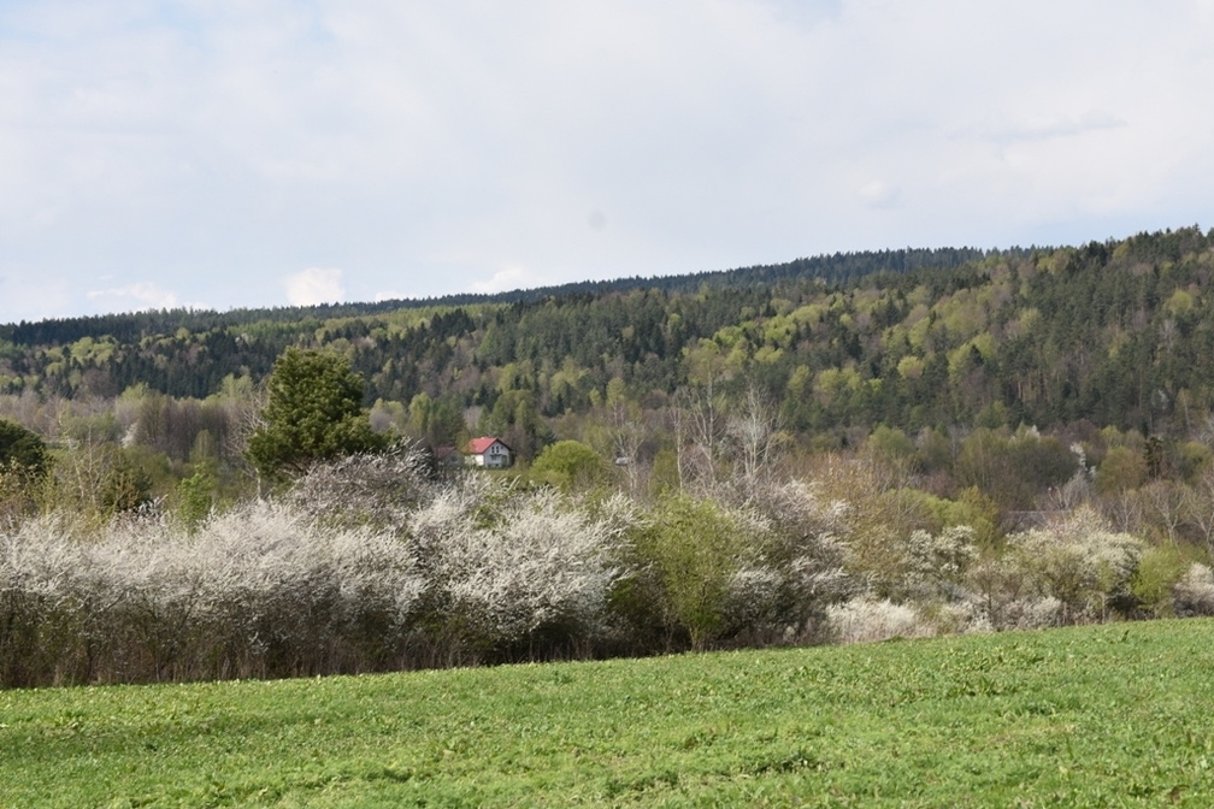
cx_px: 607
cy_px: 404
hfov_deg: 27.0
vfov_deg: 18.2
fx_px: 2529
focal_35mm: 75
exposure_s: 1/250
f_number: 8
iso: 100
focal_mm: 50
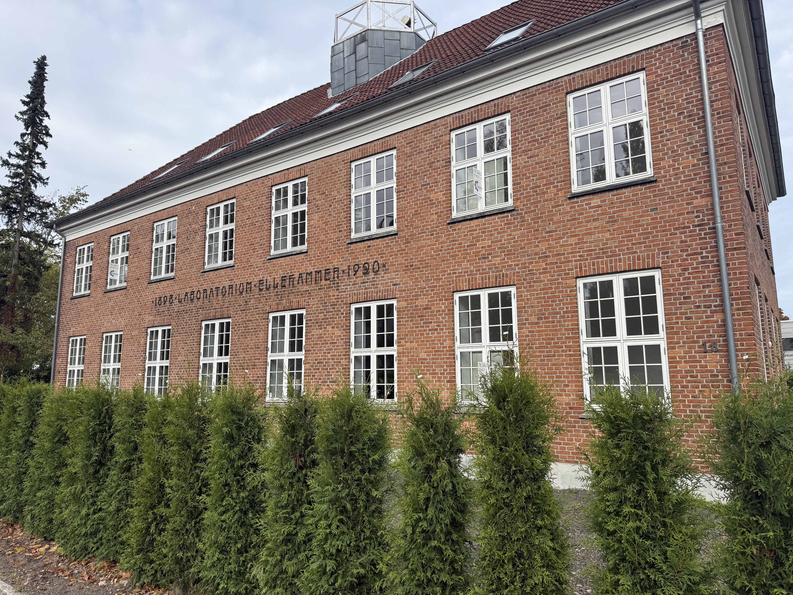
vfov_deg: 56.8
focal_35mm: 24
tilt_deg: +9.6
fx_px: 550
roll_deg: +0.5
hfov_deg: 71.6
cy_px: 298
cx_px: 396
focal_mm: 6.76
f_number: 1.78
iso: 80
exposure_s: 1/2232
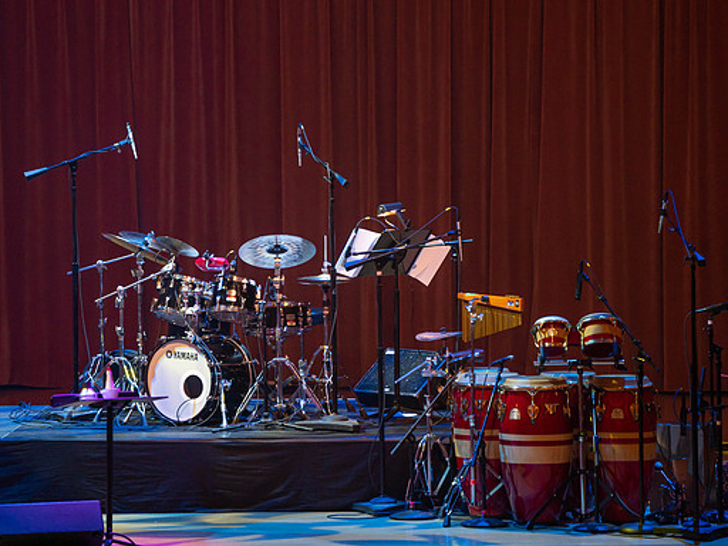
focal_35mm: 295
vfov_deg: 5.0
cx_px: 326
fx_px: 6204
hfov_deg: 6.7
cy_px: 272
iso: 2000
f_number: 5.6
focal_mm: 271
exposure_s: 1/125
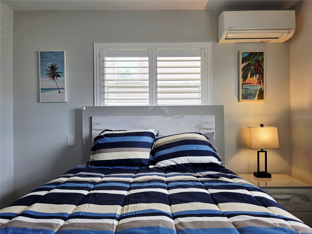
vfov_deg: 58.9
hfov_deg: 73.9
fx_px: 207
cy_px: 117
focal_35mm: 23
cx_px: 156
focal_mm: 6.3
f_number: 1.7
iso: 25
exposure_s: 1/55.6
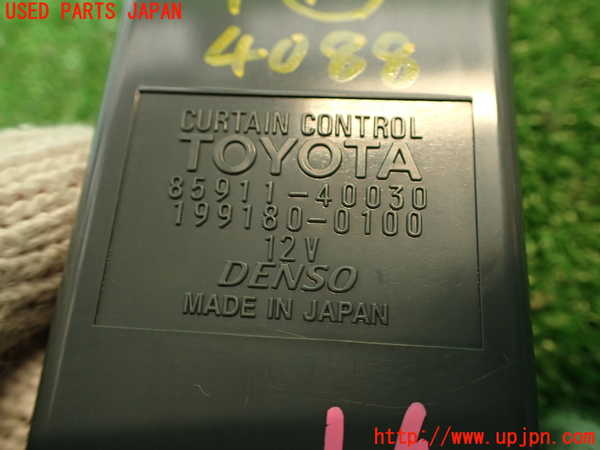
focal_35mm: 30
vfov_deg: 46.8
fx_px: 520
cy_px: 225
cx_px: 300
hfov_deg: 60.0
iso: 250
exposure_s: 1/30
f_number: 2.3
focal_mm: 5.4
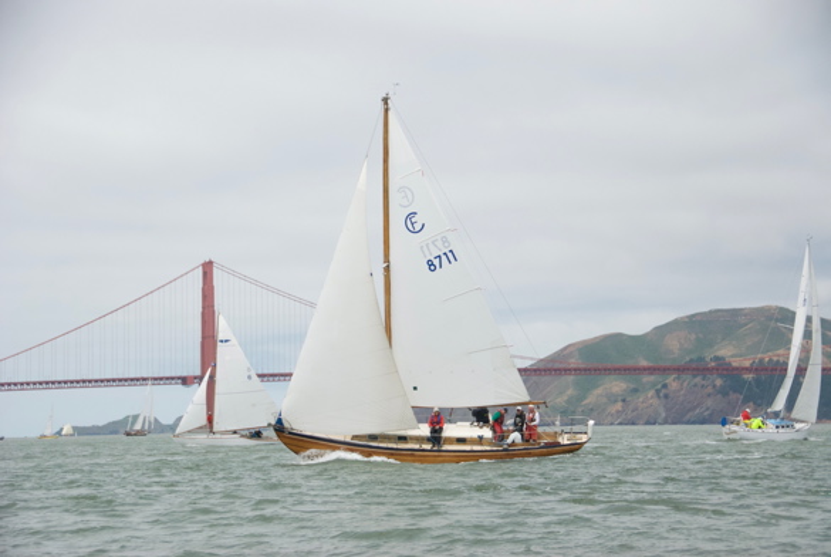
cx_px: 416
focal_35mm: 84
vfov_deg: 16.3
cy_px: 278
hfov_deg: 24.2
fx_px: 1942
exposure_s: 1/4000
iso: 800
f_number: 5
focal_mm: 56
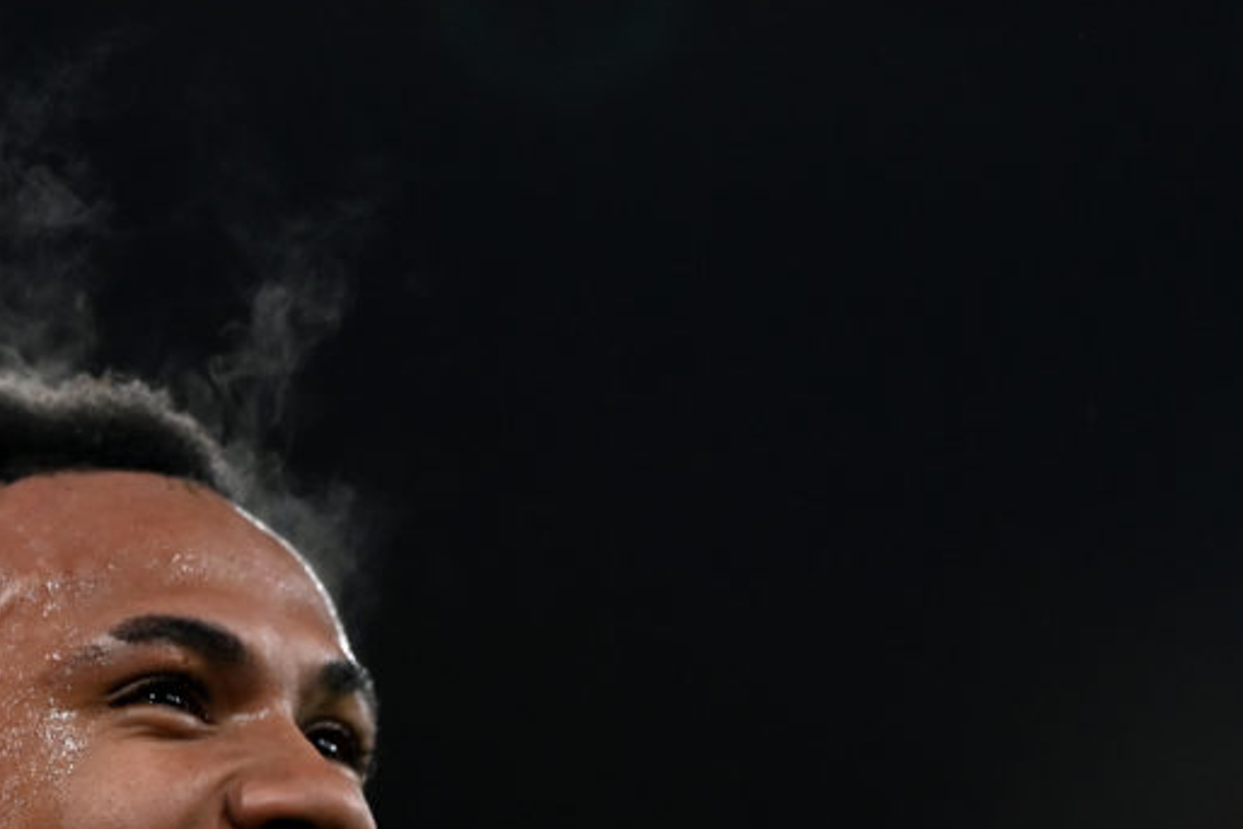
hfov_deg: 2.3
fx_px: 30633
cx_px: 193
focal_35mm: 887
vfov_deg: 1.6
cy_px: 868
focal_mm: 400
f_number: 3.2
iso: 2500
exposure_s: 1/1600
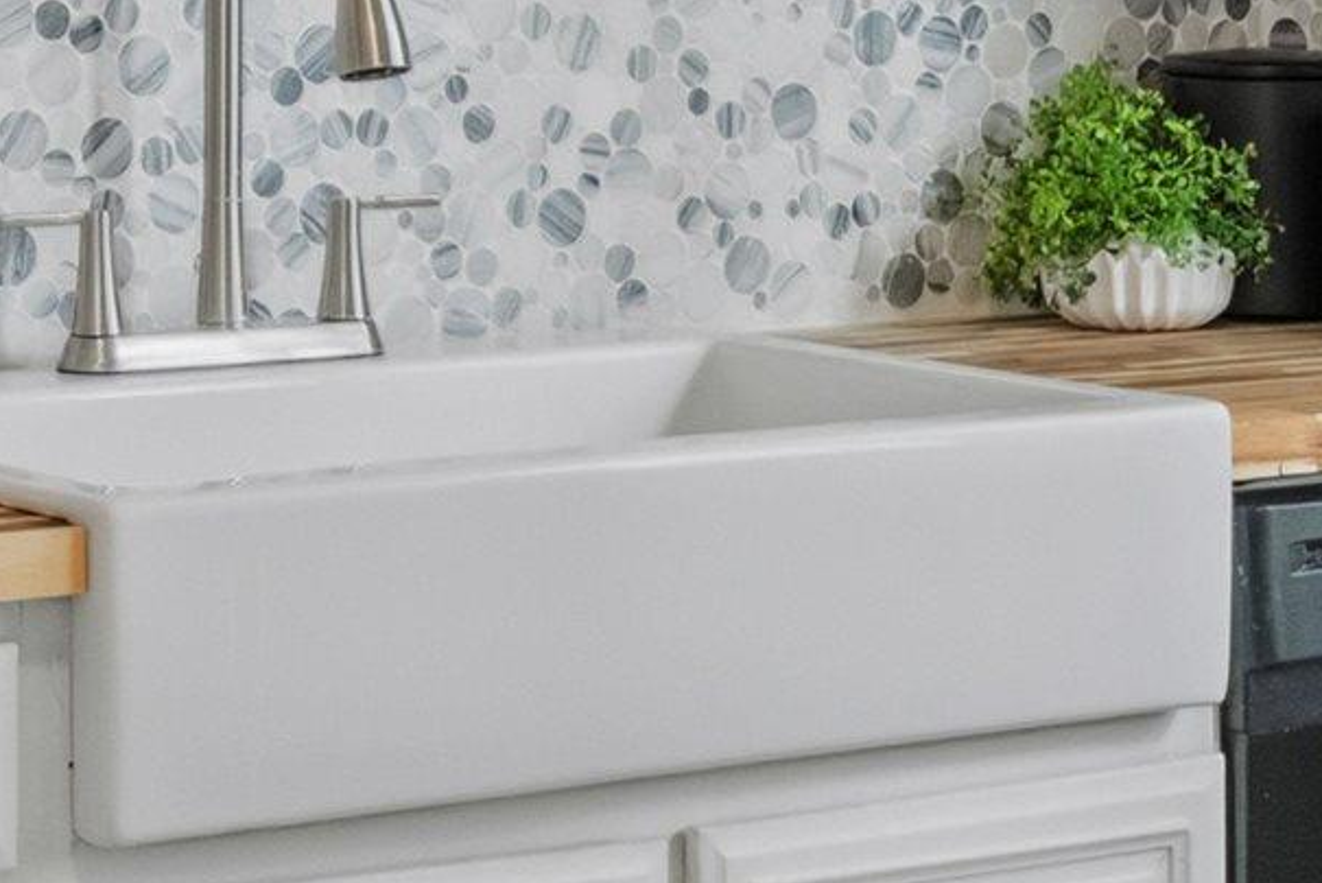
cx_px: 203
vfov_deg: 9.8
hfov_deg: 14.8
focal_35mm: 137
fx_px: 5033
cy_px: -247
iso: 800
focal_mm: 18
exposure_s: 1/2
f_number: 6.4
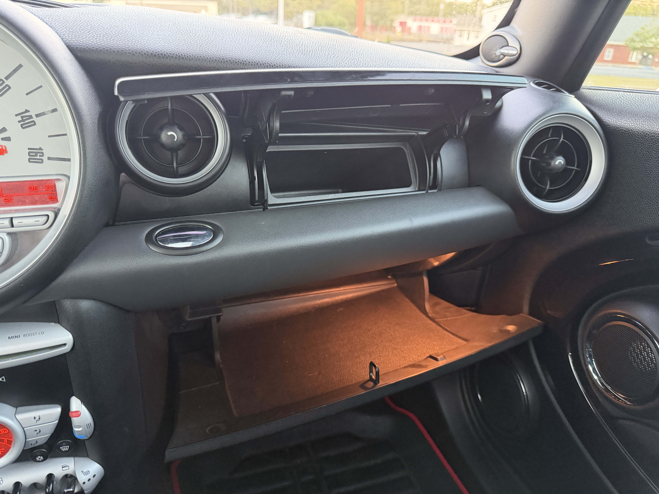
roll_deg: -1.9
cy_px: 247
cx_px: 330
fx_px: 457
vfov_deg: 56.8
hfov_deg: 71.6
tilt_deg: -25.9
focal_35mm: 24
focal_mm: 6.76
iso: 1000
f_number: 1.78
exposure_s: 1/40
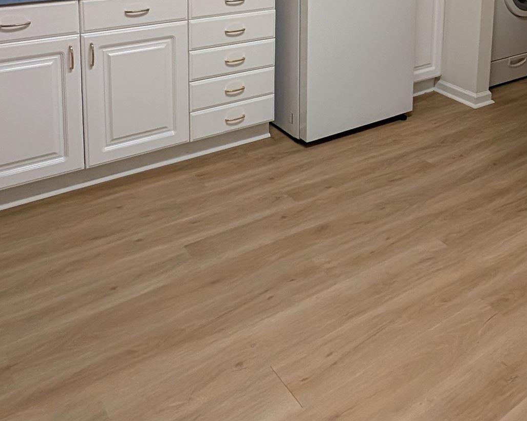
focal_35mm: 35
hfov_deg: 49.1
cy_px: -43
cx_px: 407
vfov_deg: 35.9
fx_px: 546
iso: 51
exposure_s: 1/185
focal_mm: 2.02
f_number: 1.7
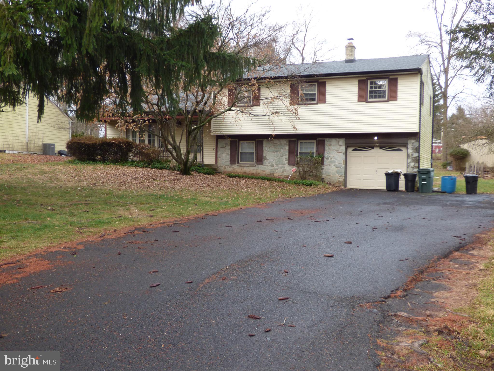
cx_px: 247
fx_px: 514
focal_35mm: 36
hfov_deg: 51.4
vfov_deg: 39.7
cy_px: 186
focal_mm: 6.18
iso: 100
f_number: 3.4
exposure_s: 1/100
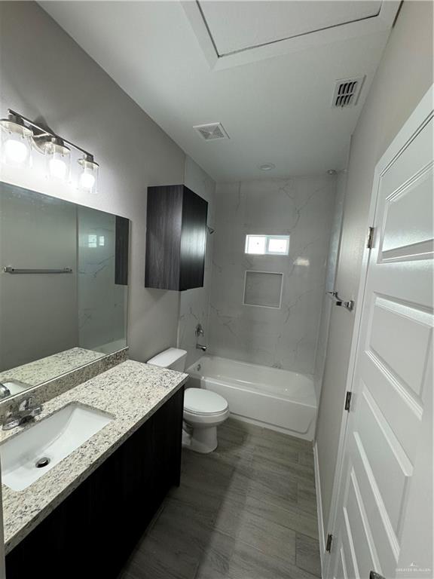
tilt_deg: -5.1
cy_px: 290
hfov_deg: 85.7
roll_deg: -3.9
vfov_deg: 102.1
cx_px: 217
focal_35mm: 14
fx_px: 234
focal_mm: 2.22
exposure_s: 1/120
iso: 250
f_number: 2.2
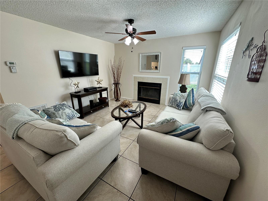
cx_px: 134
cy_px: 100
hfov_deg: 102.1
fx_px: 108
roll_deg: -1.2
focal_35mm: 14
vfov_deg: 85.7
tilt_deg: -16.8
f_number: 2.2
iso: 80
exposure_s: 1/120
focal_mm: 2.22
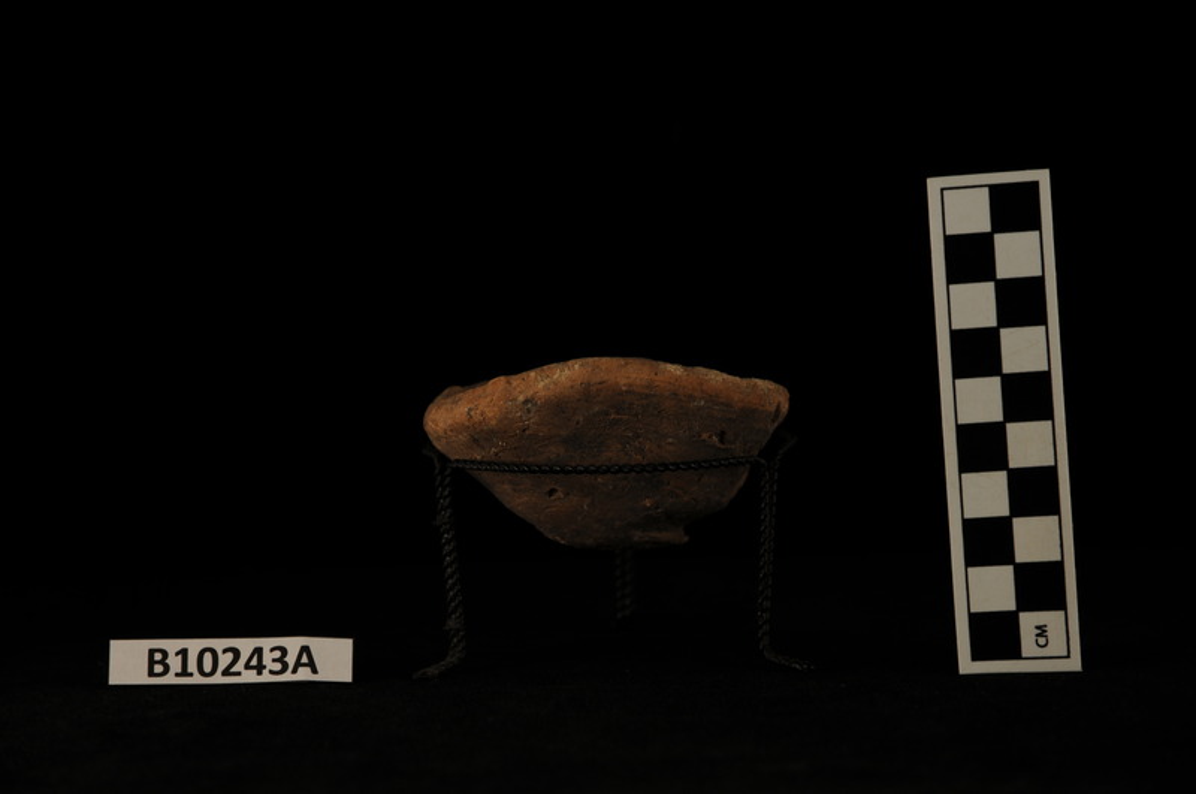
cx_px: 598
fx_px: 4230
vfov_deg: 10.7
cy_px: 397
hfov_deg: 16.1
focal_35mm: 128
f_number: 5.6
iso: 200
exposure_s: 1/100
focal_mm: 85
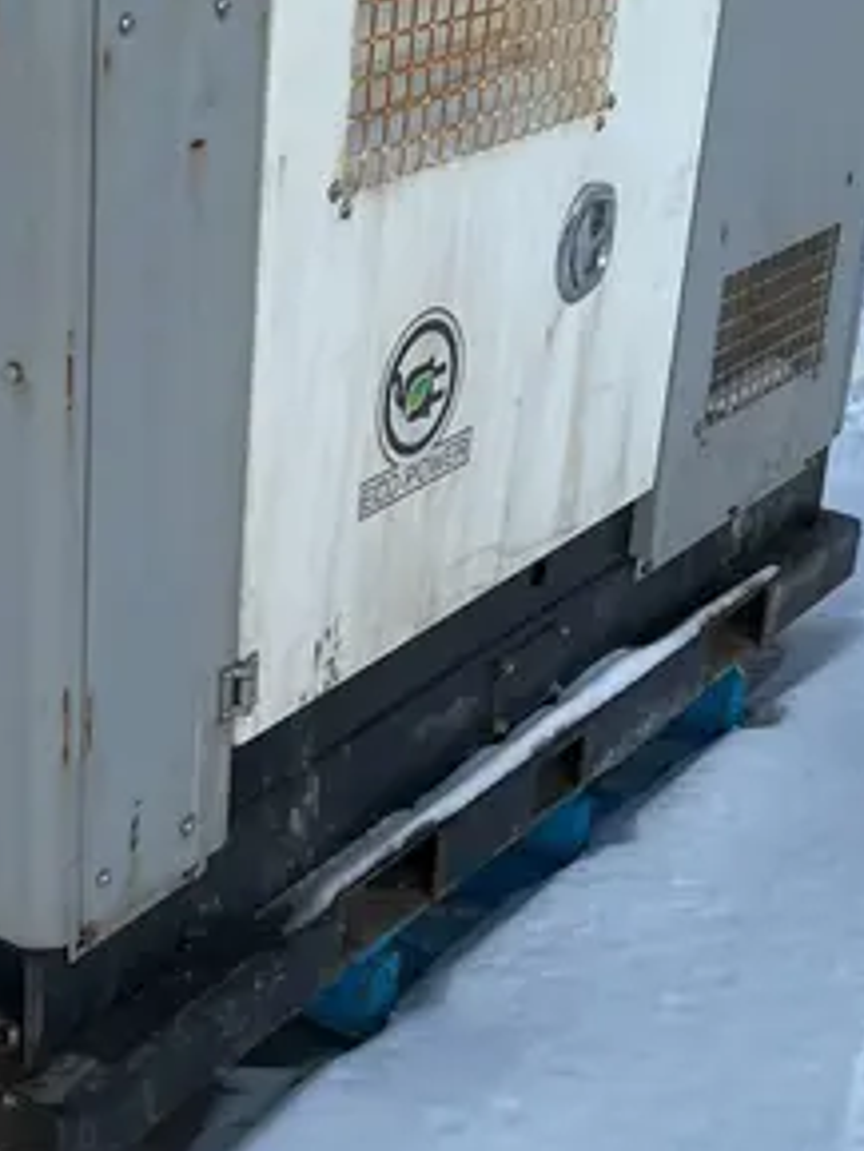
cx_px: 123
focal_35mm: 66
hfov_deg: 21.9
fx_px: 2195
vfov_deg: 29.4
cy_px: 548
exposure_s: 1/122
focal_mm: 5.1
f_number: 1.6
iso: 80
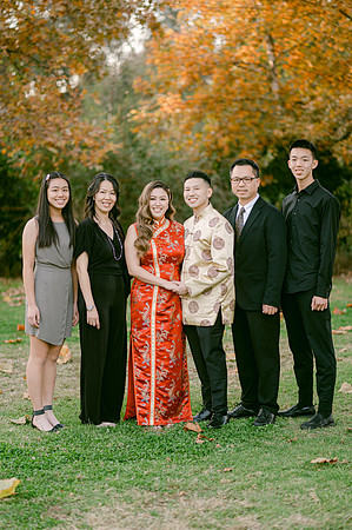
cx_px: 176
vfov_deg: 23.9
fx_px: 1249
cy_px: 265
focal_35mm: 85
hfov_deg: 16.0
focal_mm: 85
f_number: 2
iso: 200
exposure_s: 1/200
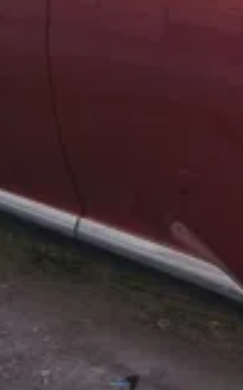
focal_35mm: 107
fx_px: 1137
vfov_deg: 18.5
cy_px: -71
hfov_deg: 11.5
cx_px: 405
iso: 25
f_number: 1.8
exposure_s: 1/1157
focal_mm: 4.69
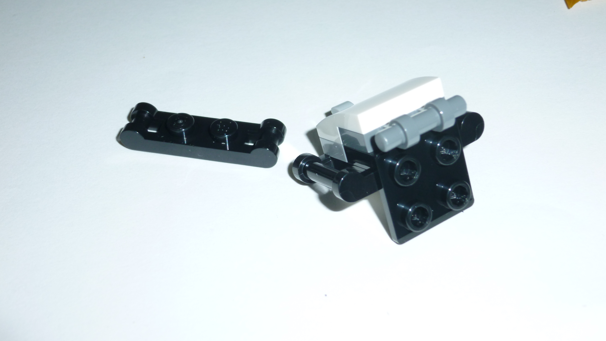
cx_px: 308
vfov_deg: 24.0
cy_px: 180
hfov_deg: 41.3
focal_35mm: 50
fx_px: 803
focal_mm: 8
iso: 100
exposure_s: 1/60
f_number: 3.9
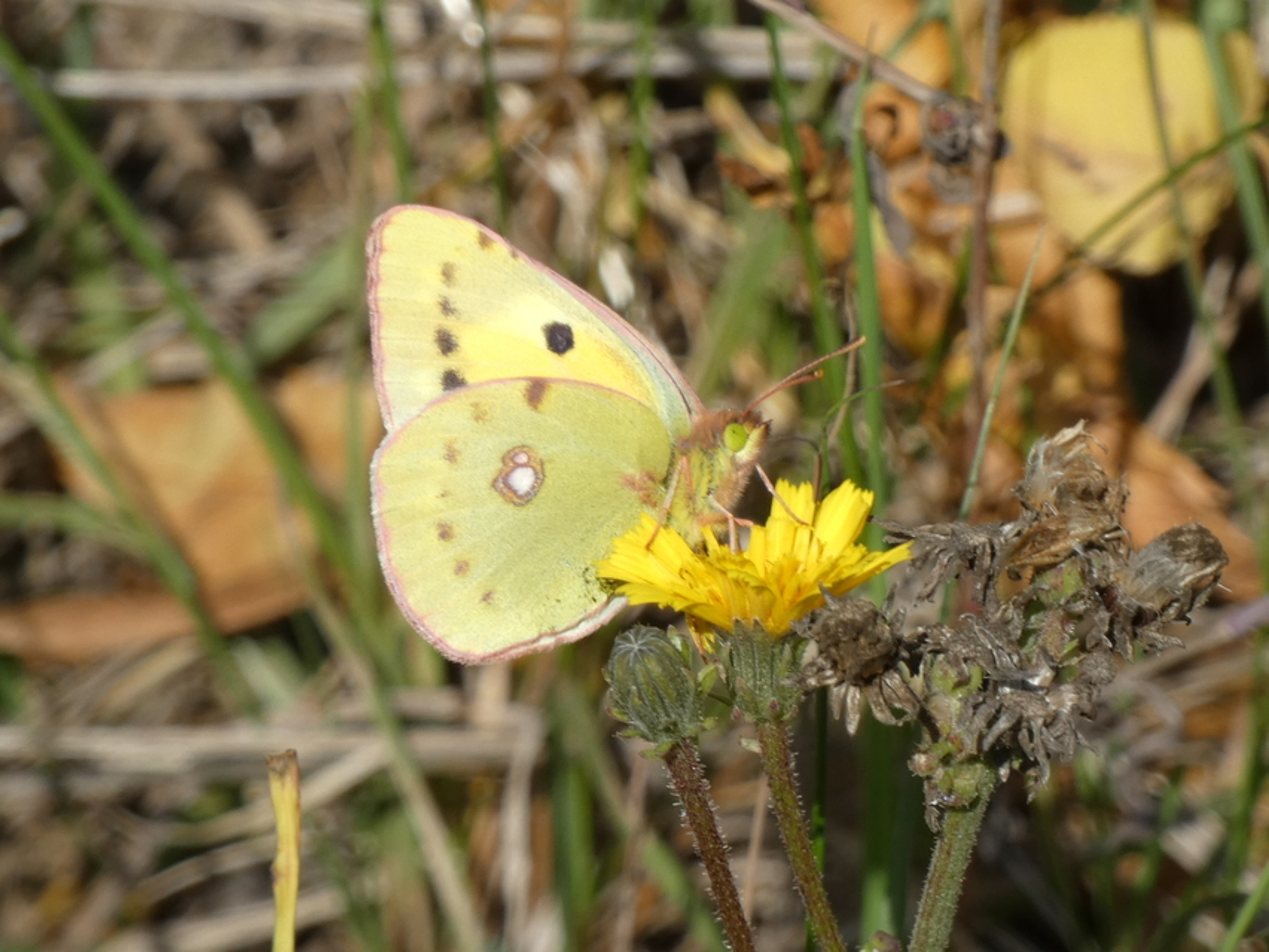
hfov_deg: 4.0
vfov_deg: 3.0
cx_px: 634
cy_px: 476
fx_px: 18332
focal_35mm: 500
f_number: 5.6
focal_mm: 89.5
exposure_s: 1/200
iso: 80
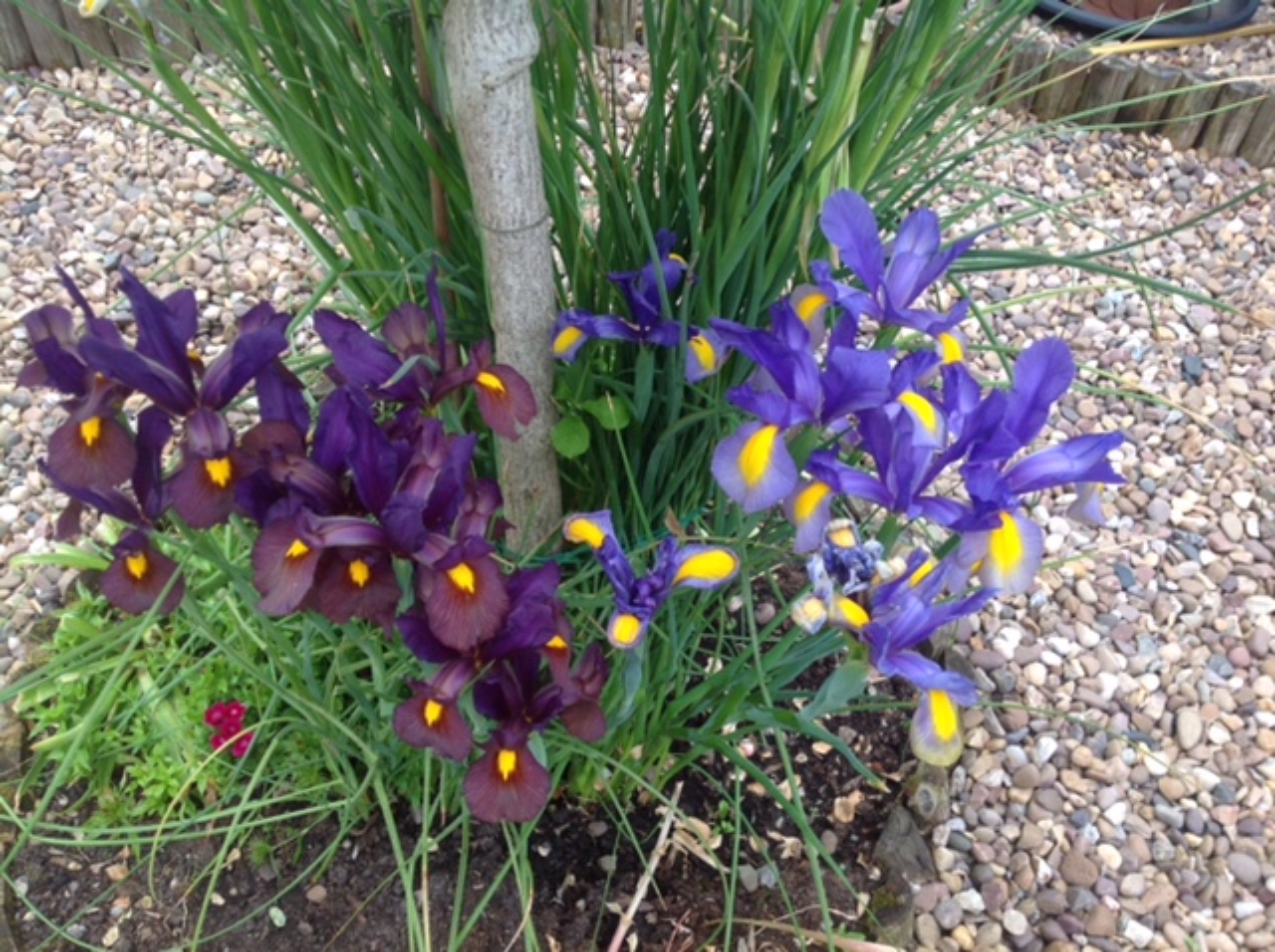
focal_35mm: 35
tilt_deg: -49.4
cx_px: 638
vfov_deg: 40.6
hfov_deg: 52.7
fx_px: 1287
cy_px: 476
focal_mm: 4.28
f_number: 2.4
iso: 80
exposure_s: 1/120
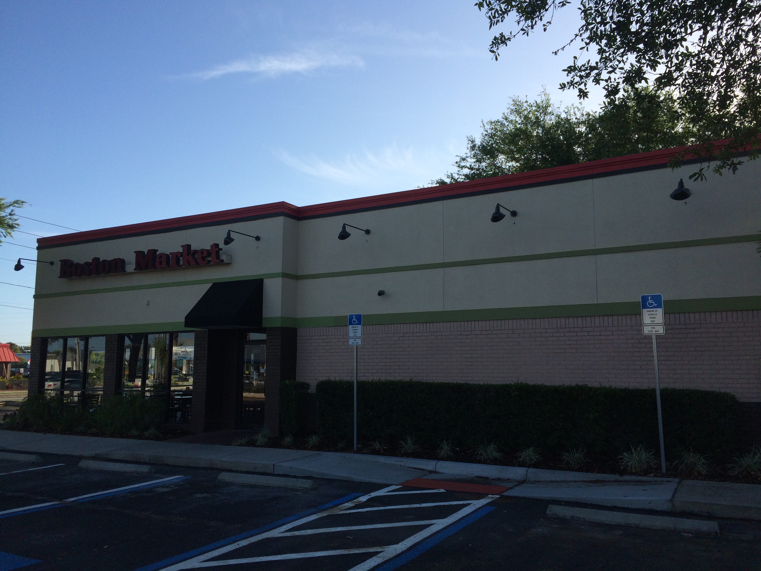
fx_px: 638
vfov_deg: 48.2
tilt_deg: +4.7
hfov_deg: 61.7
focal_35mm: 29
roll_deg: +1.2
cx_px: 380
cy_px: 286
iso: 32
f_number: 2.2
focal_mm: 4.15
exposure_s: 1/1642
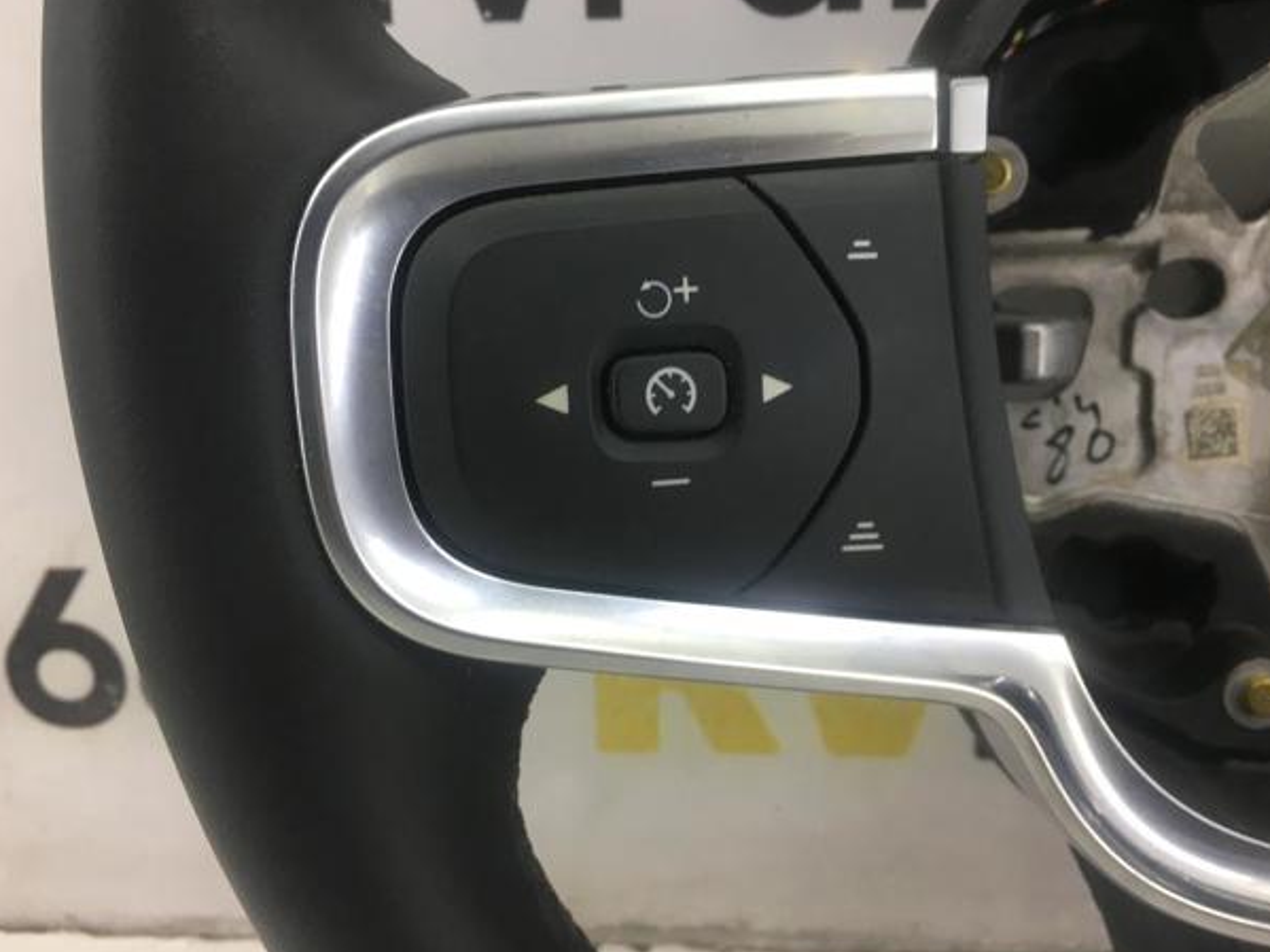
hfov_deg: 58.4
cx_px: 623
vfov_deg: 45.4
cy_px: 464
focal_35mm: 31
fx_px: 1137
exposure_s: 1/33
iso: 32
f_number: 2.2
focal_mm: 4.15
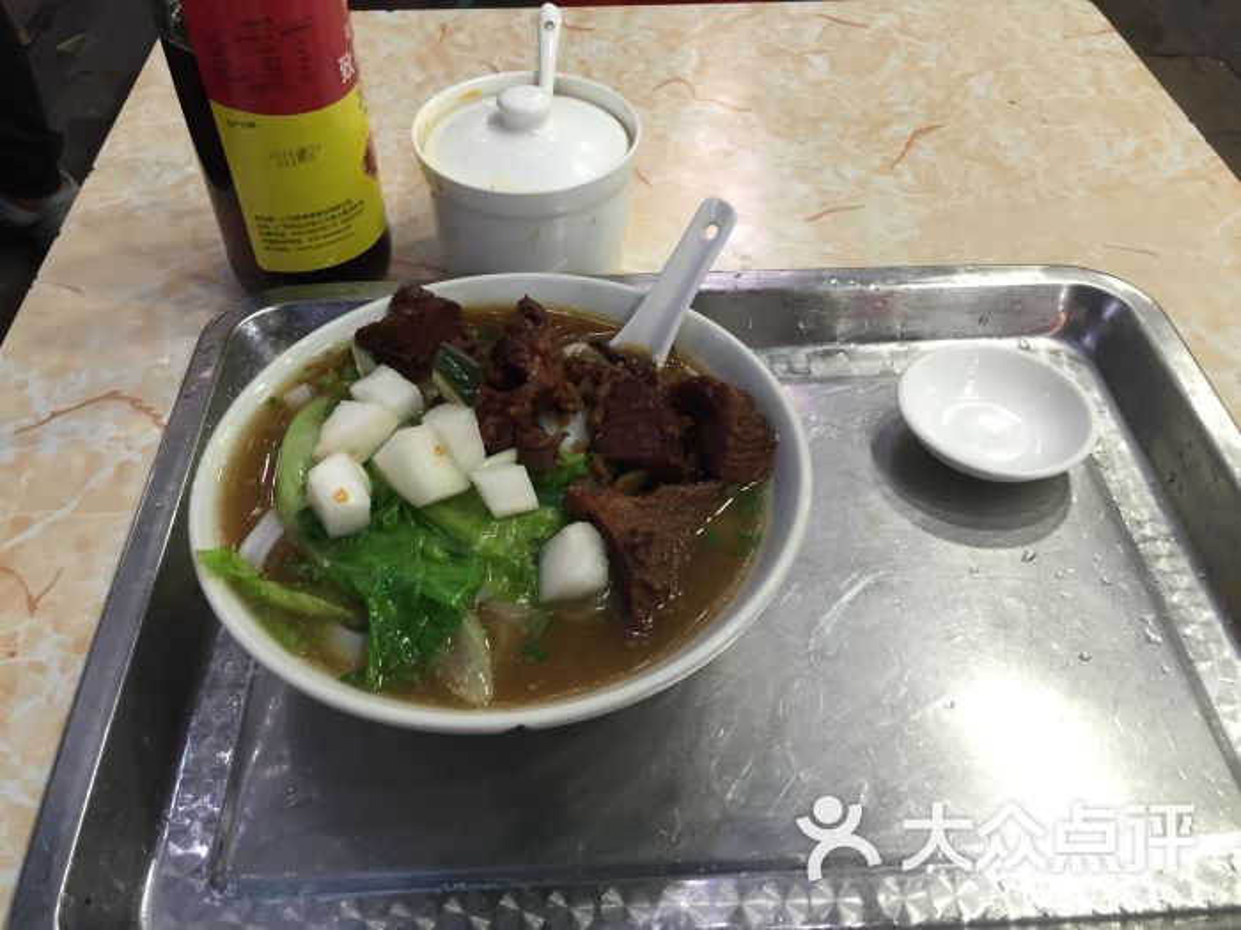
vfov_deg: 48.2
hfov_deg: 61.7
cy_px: 465
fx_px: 1040
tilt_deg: -48.0
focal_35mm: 29
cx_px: 620
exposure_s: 1/33
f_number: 2.2
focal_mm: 4.15
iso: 125
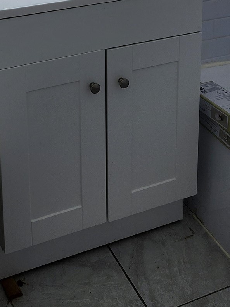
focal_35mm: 67
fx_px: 594
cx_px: 87
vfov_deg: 25.7
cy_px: -69
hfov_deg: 21.9
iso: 20
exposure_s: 1/193
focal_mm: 5.4
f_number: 1.8
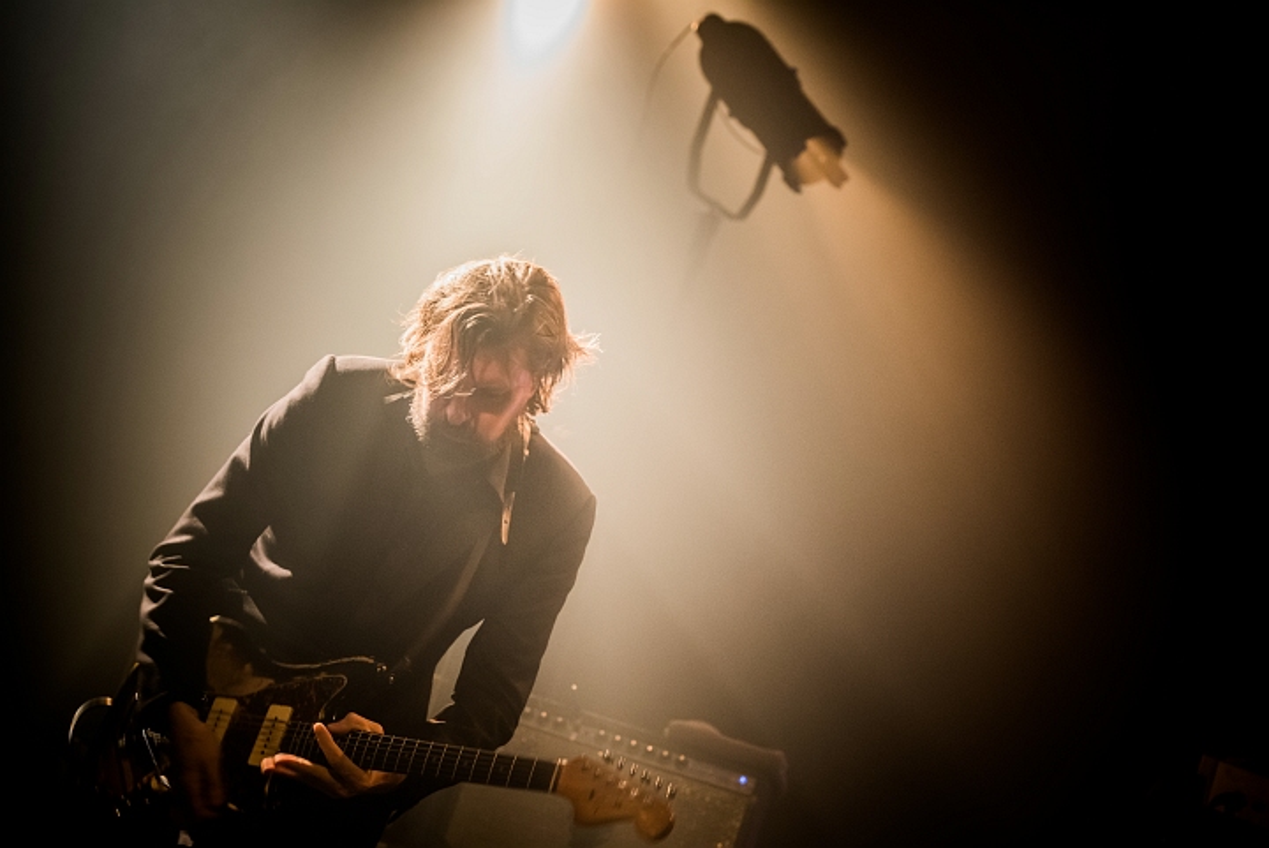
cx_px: 634
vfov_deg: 15.2
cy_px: 424
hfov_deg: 22.6
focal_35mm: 90
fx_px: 3174
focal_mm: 90
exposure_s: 1/80
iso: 4000
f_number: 4.5
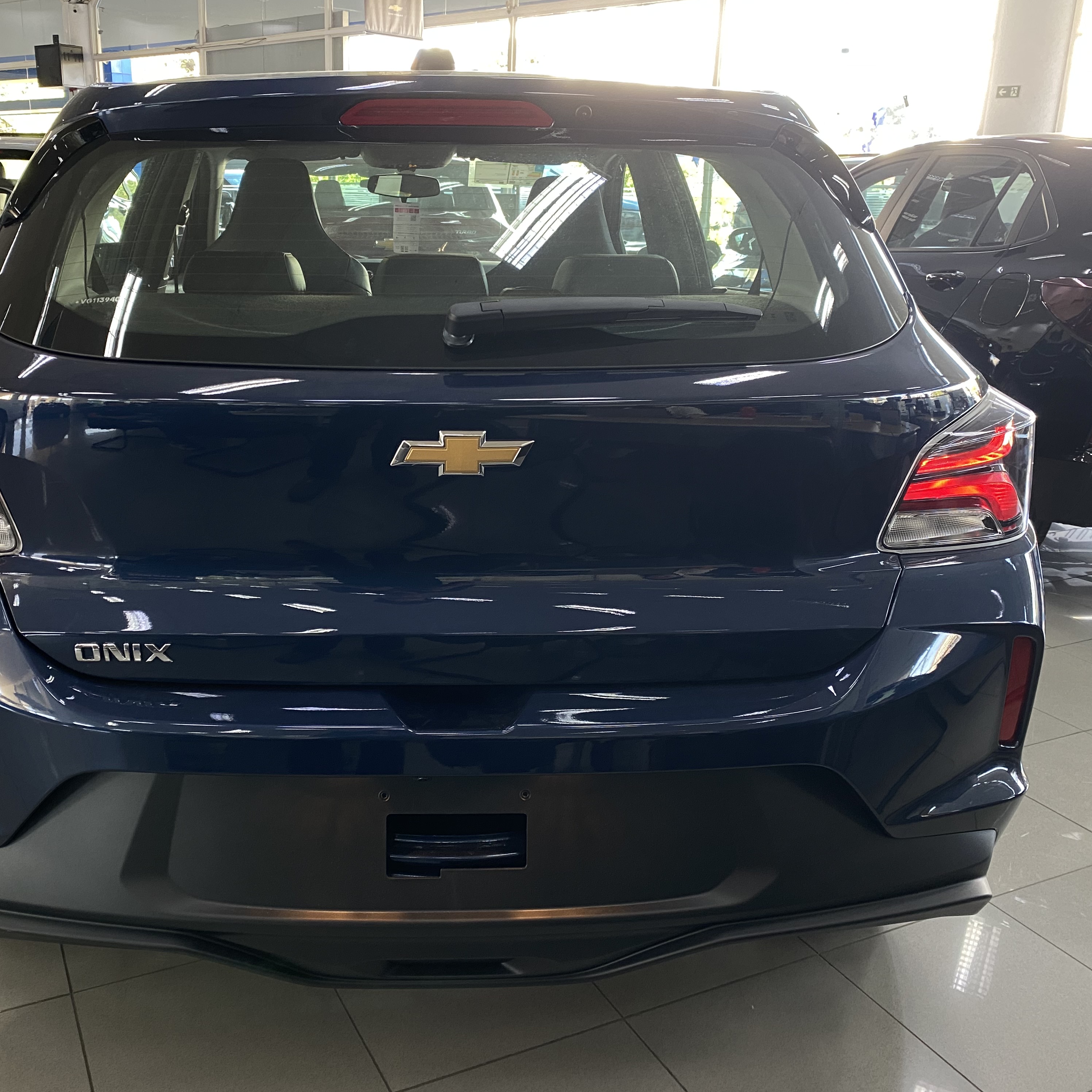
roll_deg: -0.2
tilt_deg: -17.4
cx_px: 409
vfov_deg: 52.5
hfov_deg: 52.0
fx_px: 1106
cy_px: 545
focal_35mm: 31
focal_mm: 4.25
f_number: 1.8
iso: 200
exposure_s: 1/60
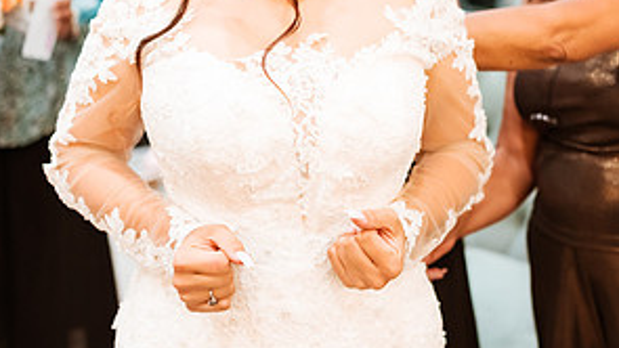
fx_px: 1182
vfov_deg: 16.4
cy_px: 5
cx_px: 279
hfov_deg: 29.3
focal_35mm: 72
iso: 1250
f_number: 1.8
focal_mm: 35
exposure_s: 1/400
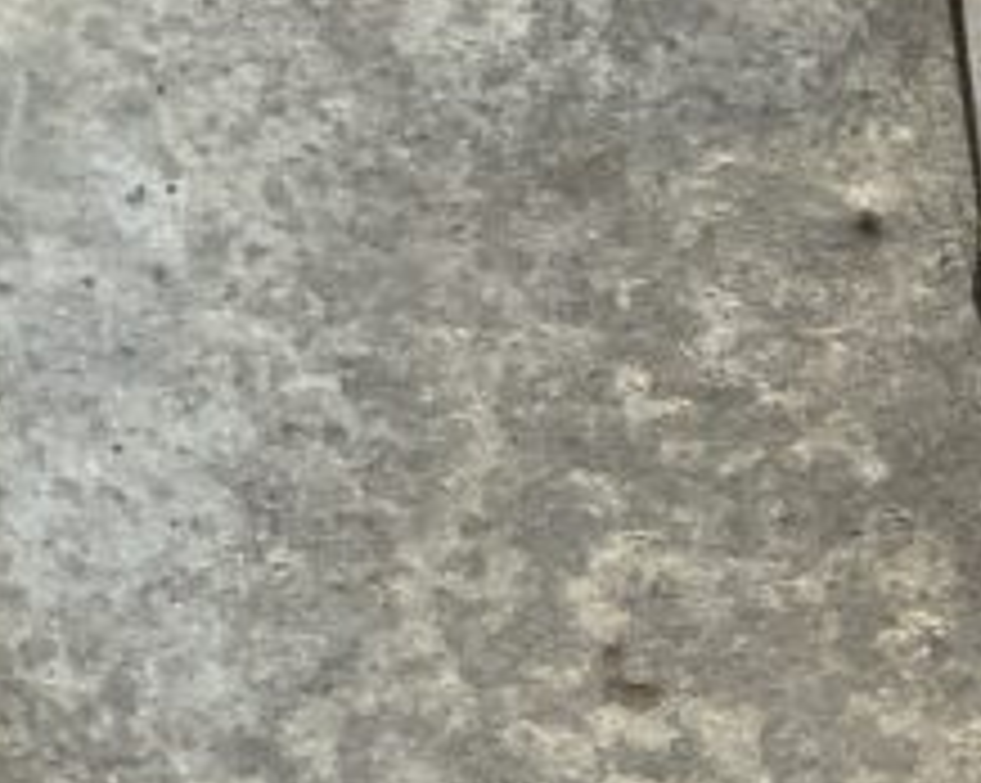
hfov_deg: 12.6
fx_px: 3858
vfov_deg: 11.5
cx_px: 1994
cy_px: 104
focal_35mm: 133
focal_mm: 3
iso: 20
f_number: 1.8
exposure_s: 1/2667
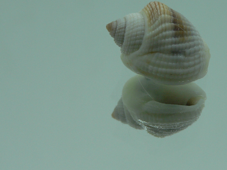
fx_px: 400
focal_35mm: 61
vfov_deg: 23.9
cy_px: 60
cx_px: 160
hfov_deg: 31.3
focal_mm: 4.6
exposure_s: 1/80
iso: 80
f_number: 2.8
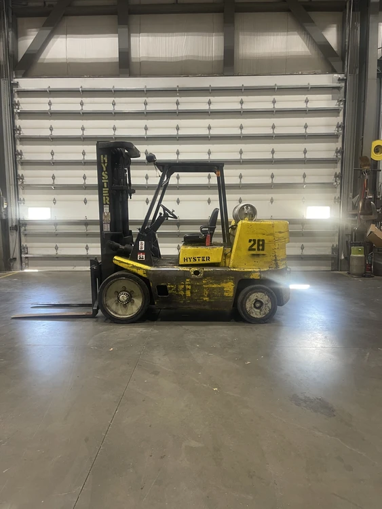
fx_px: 368
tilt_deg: -6.4
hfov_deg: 54.9
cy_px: 254
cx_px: 191
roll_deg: +0.1
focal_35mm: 25
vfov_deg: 69.4
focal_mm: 5.1
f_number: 1.6
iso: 250
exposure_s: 1/60
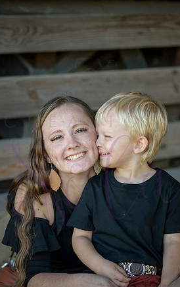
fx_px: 863
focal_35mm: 110
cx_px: 92
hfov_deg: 11.9
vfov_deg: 18.9
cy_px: 145
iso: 400
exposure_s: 1/400
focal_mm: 105
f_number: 4.5
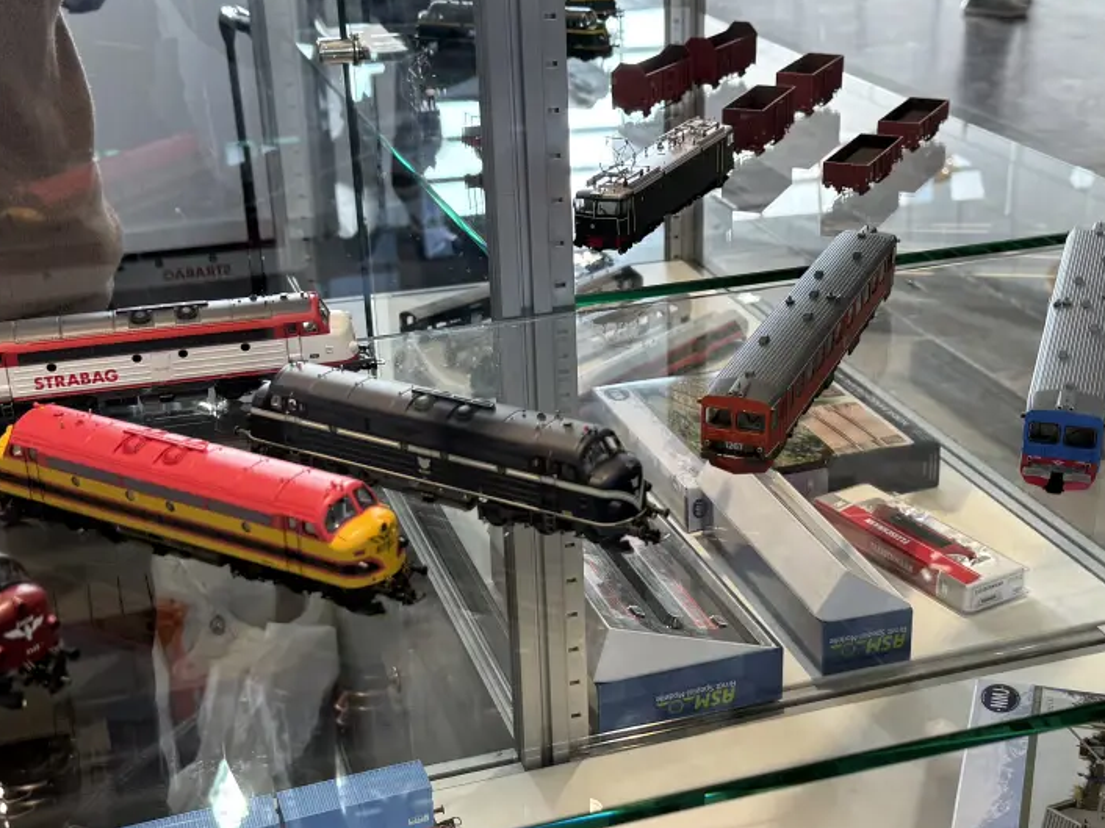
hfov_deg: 37.4
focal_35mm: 51
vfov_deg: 28.5
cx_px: 624
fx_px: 1627
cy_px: 464
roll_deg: +1.0
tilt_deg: -24.7
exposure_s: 1/100
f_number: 1.78
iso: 50
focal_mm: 6.76
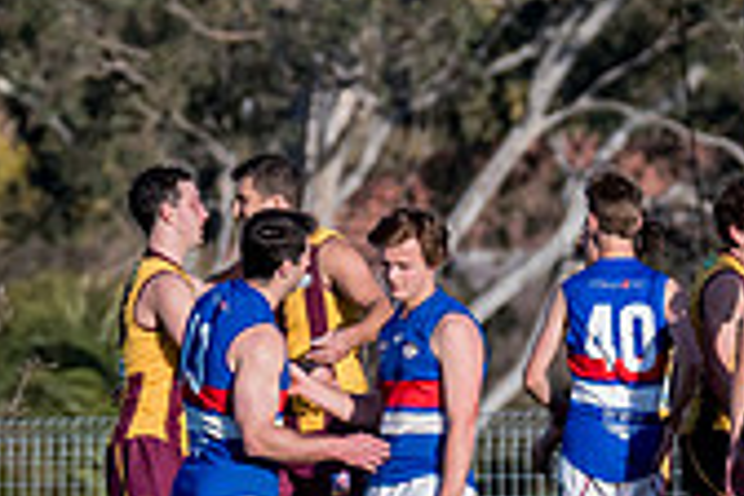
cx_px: 788
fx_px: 38933
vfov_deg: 0.7
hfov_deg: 1.1
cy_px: 533
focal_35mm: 1884
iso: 800
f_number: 8
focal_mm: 350
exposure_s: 1/1600
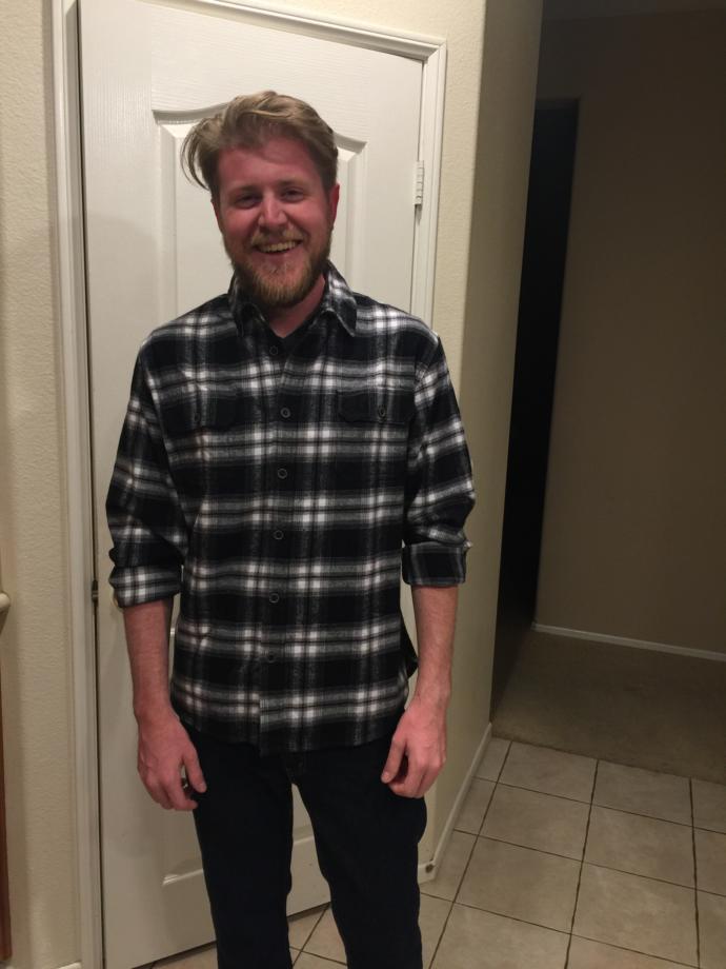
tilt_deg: -10.9
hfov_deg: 48.2
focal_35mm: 29
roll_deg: -1.7
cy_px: 484
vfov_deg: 61.7
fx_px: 811
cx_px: 363
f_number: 2.2
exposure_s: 1/15
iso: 50
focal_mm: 4.15
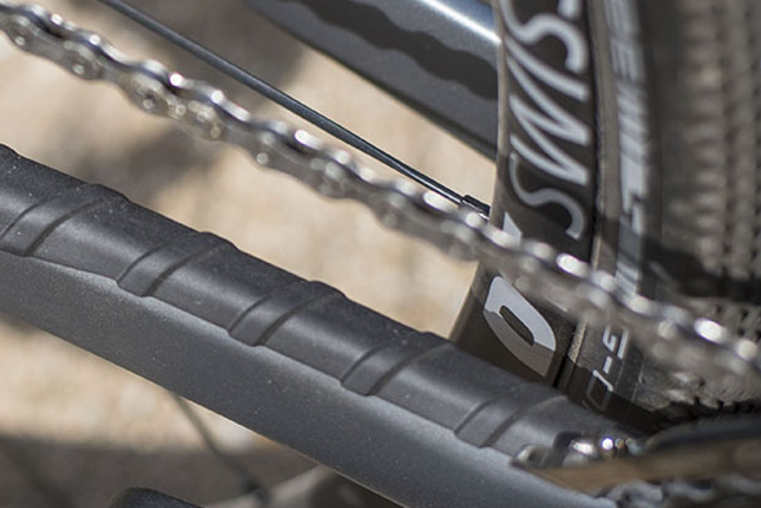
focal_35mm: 109
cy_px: 230
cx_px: 0
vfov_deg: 12.6
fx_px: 2305
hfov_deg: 18.3
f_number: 2.8
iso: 100
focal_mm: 50
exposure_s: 1/2000
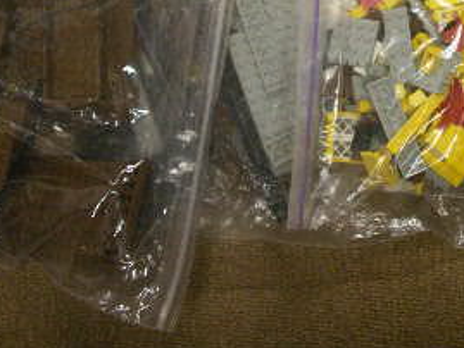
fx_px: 1180
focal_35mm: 88
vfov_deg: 16.2
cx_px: 374
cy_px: -59
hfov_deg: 21.9
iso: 160
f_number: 3.5
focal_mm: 7.7
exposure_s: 1/6
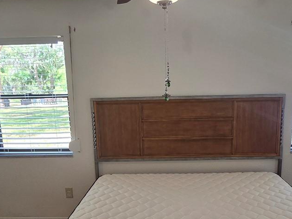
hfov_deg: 55.1
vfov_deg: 42.4
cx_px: 167
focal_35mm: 33
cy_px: 146
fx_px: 278
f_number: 2.2
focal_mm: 2.2
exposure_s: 1/60
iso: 100
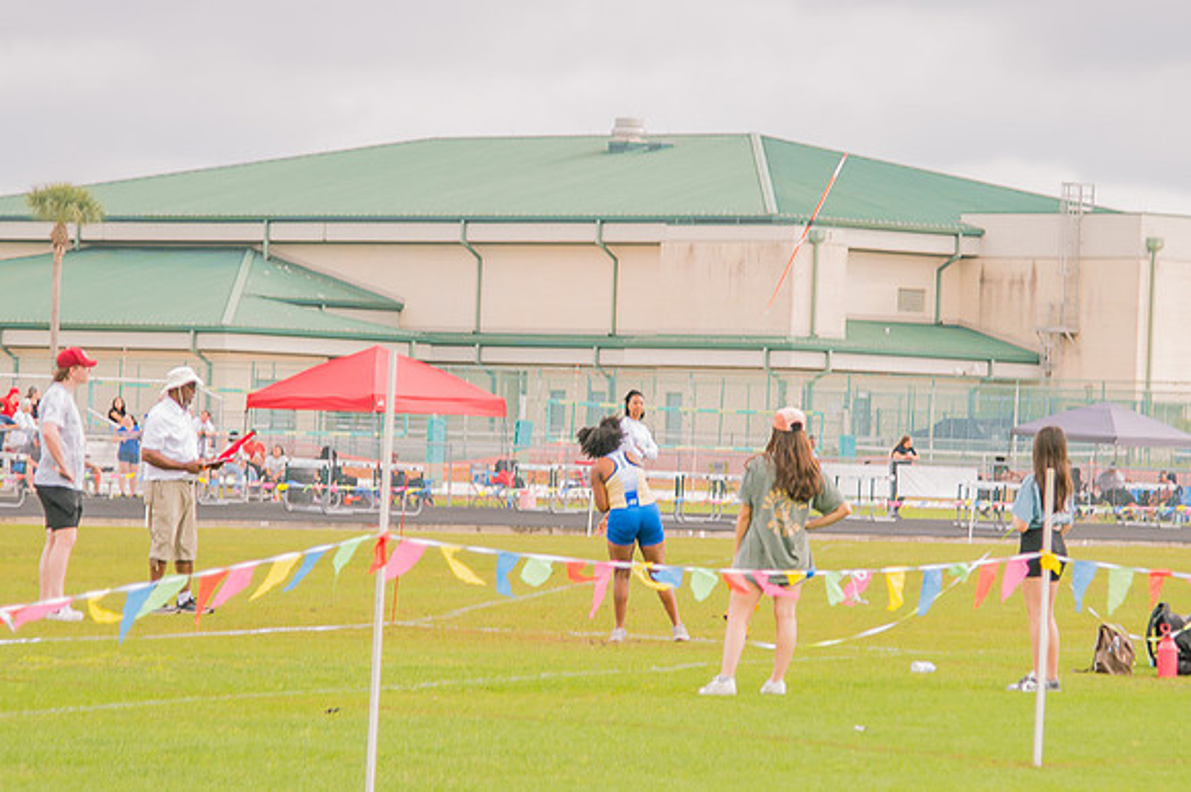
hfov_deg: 11.3
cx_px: 675
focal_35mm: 183
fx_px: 6036
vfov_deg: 7.5
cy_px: 419
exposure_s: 1/200
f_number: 4
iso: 200
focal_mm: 86
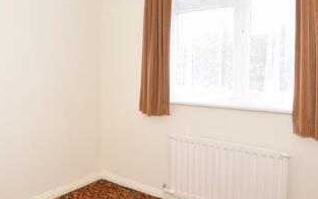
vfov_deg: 39.2
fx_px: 277
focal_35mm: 32
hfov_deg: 58.1
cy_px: 72
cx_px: 103
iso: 400
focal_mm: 10
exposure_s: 1/8
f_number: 10
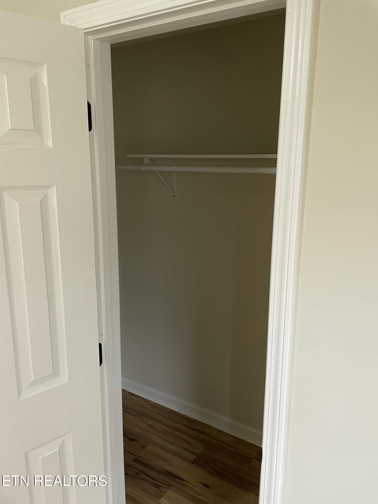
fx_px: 379
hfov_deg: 53.1
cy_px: 252
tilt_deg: -8.7
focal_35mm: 26
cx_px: 189
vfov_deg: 67.3
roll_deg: +0.9
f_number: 1.6
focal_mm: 4.2
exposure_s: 1/60
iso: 160
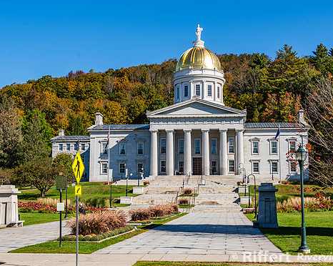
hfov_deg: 34.7
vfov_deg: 28.1
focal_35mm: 54
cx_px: 184
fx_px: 532
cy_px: 131
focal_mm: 44
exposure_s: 1/200
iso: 64
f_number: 8
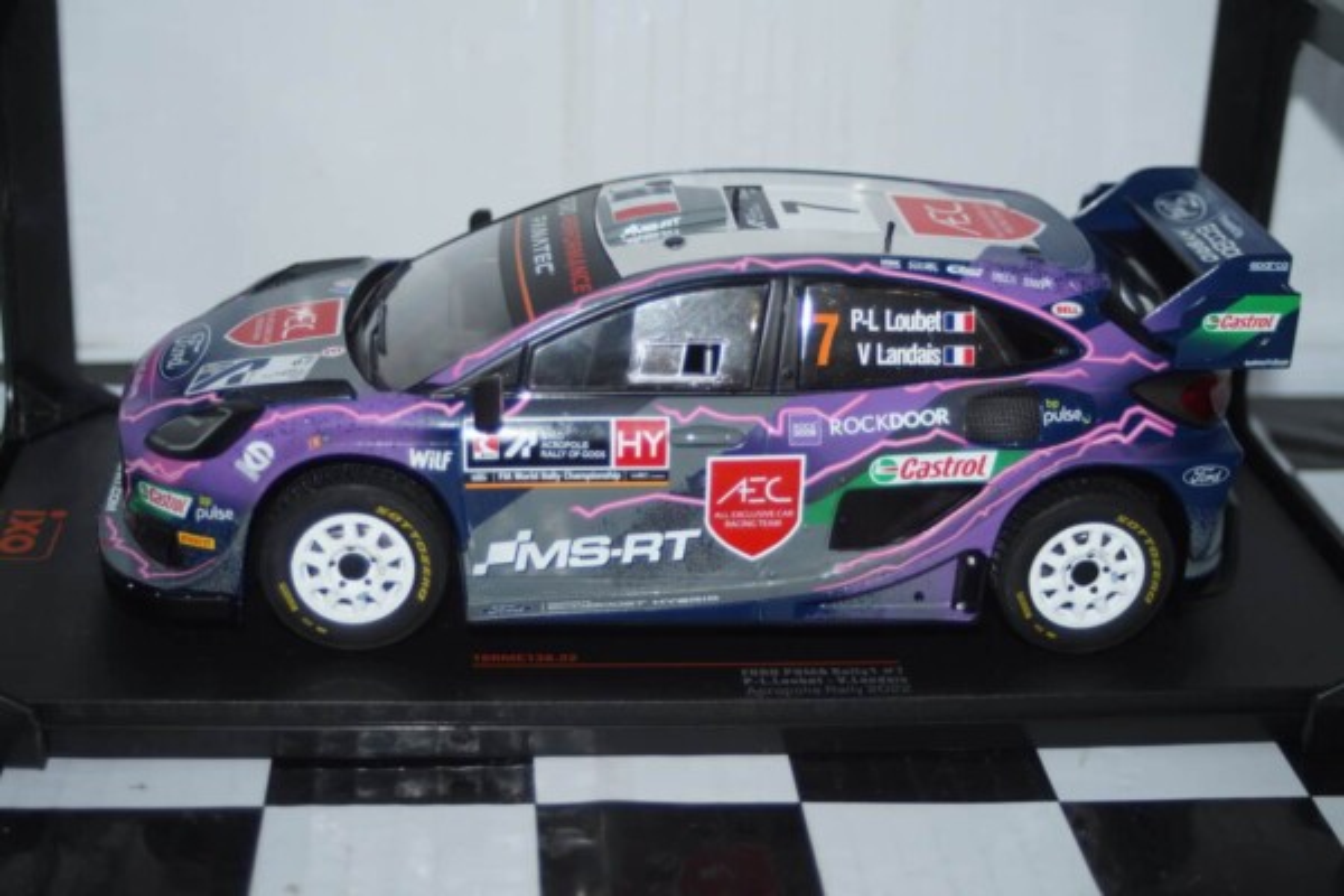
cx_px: 672
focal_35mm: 52
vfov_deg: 25.8
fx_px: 1960
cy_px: 448
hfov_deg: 37.9
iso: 100
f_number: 4
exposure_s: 1/100
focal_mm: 35
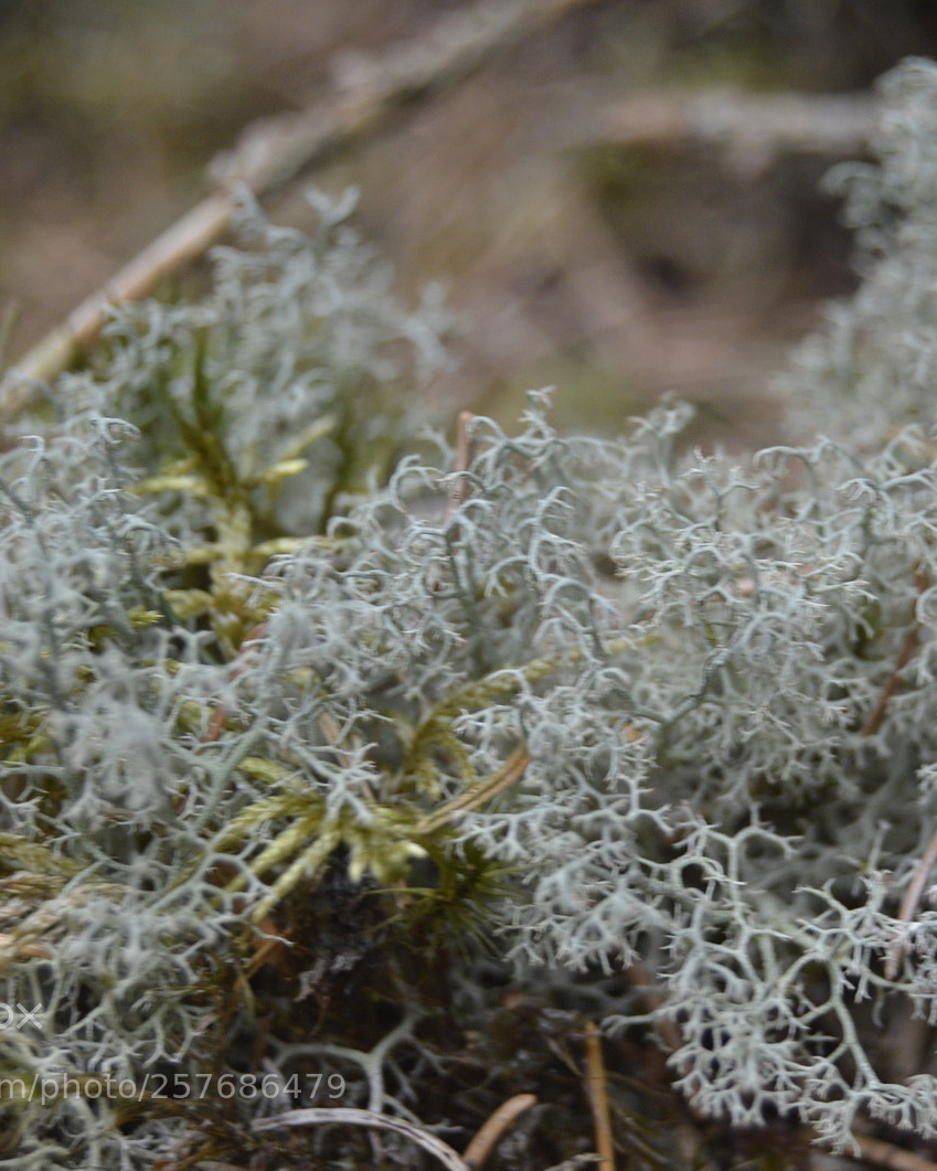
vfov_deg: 16.5
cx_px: 651
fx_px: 4045
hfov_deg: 13.2
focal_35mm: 117
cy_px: 586
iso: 640
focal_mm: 55
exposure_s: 1/60
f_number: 5.6
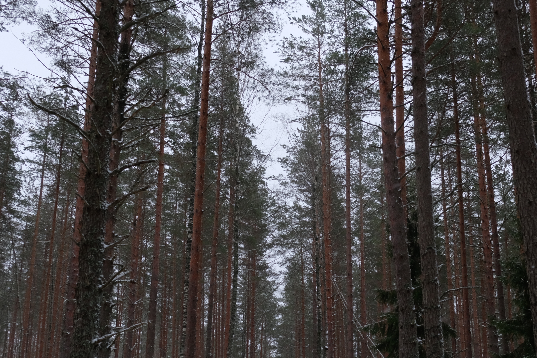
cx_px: 274
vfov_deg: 29.4
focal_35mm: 45
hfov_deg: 43.6
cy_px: 274
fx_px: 672
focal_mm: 18.8
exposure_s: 1/125
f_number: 3.2
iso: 400
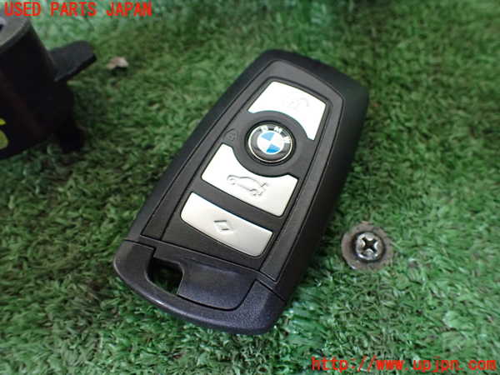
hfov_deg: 60.0
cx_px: 250
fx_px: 433
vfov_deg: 46.8
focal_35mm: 30
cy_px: 188
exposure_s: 1/125
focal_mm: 5.4
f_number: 2.3
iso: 800
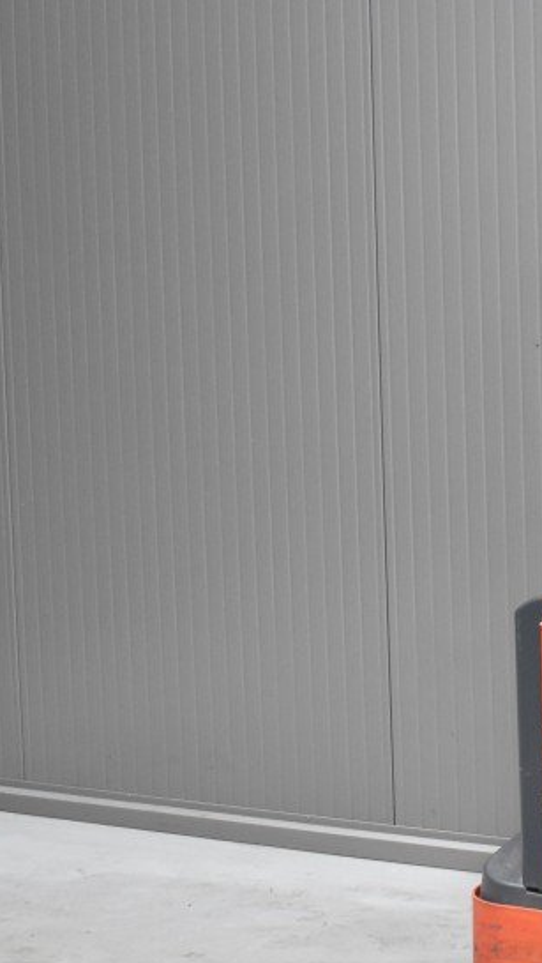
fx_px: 2118
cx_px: 802
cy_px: 504
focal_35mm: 83
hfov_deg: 13.7
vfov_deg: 25.6
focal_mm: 24
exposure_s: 1/50
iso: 1600
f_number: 4
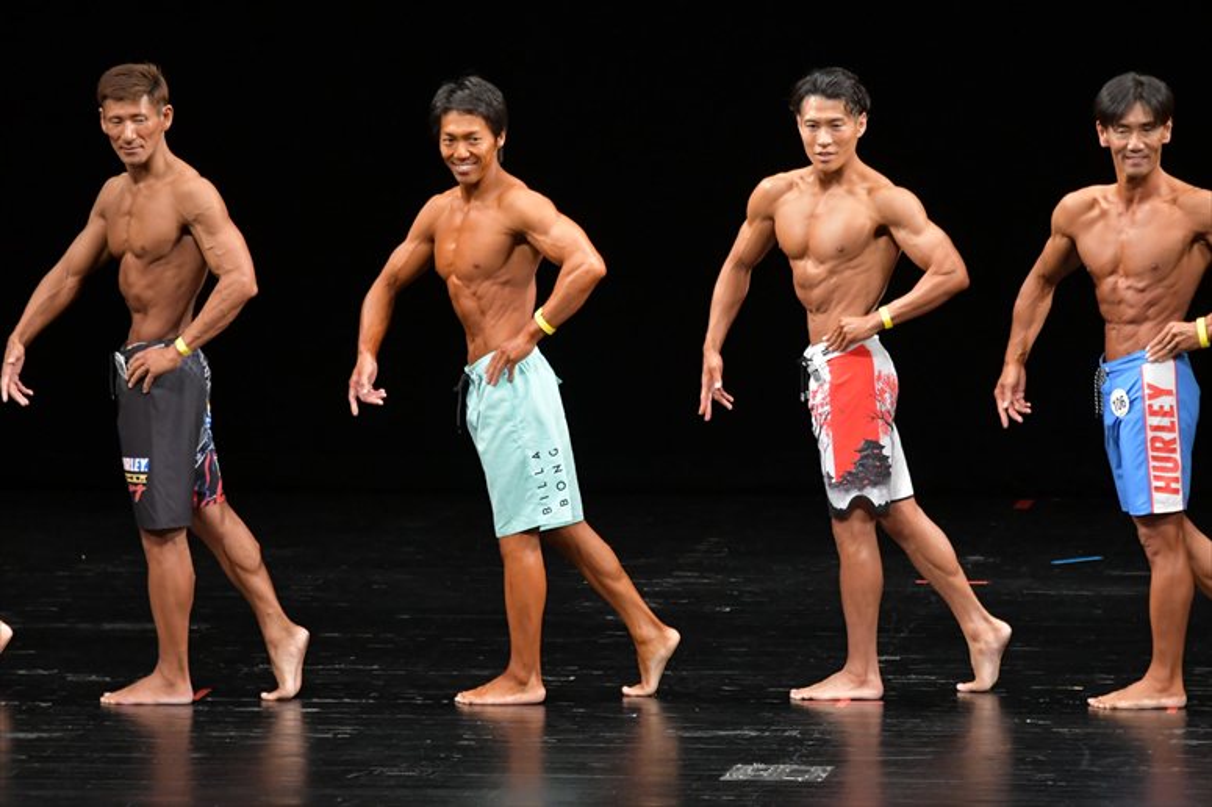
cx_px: 606
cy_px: 404
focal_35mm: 255
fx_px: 8581
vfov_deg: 5.4
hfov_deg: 8.1
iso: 3200
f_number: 5.6
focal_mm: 170
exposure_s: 1/400
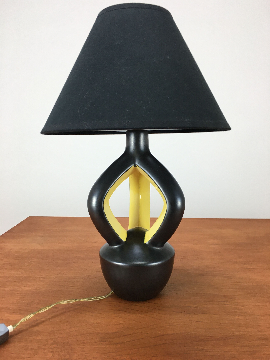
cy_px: 180
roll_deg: -1.6
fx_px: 302
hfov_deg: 48.2
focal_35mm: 29
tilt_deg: -10.4
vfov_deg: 61.7
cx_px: 135
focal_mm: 4.15
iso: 40
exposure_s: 1/33
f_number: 2.2
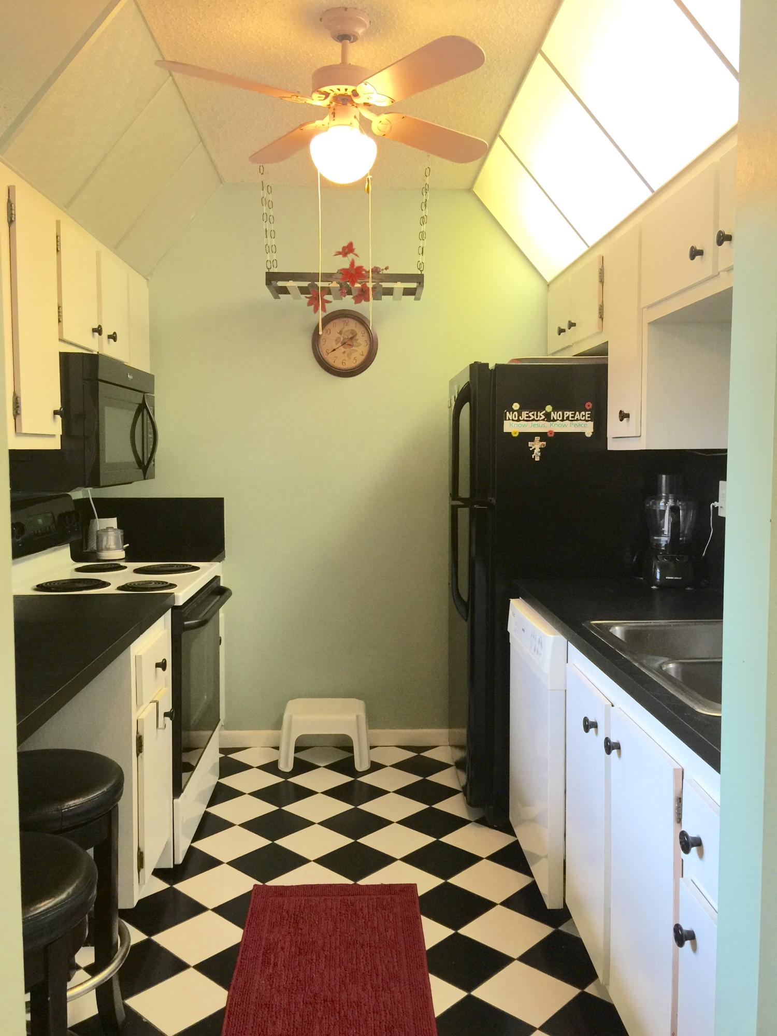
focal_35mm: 29
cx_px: 388
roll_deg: +1.3
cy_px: 518
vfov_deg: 61.7
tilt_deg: -4.9
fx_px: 868
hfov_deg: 48.2
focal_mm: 4.15
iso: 50
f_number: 2.2
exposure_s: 1/30
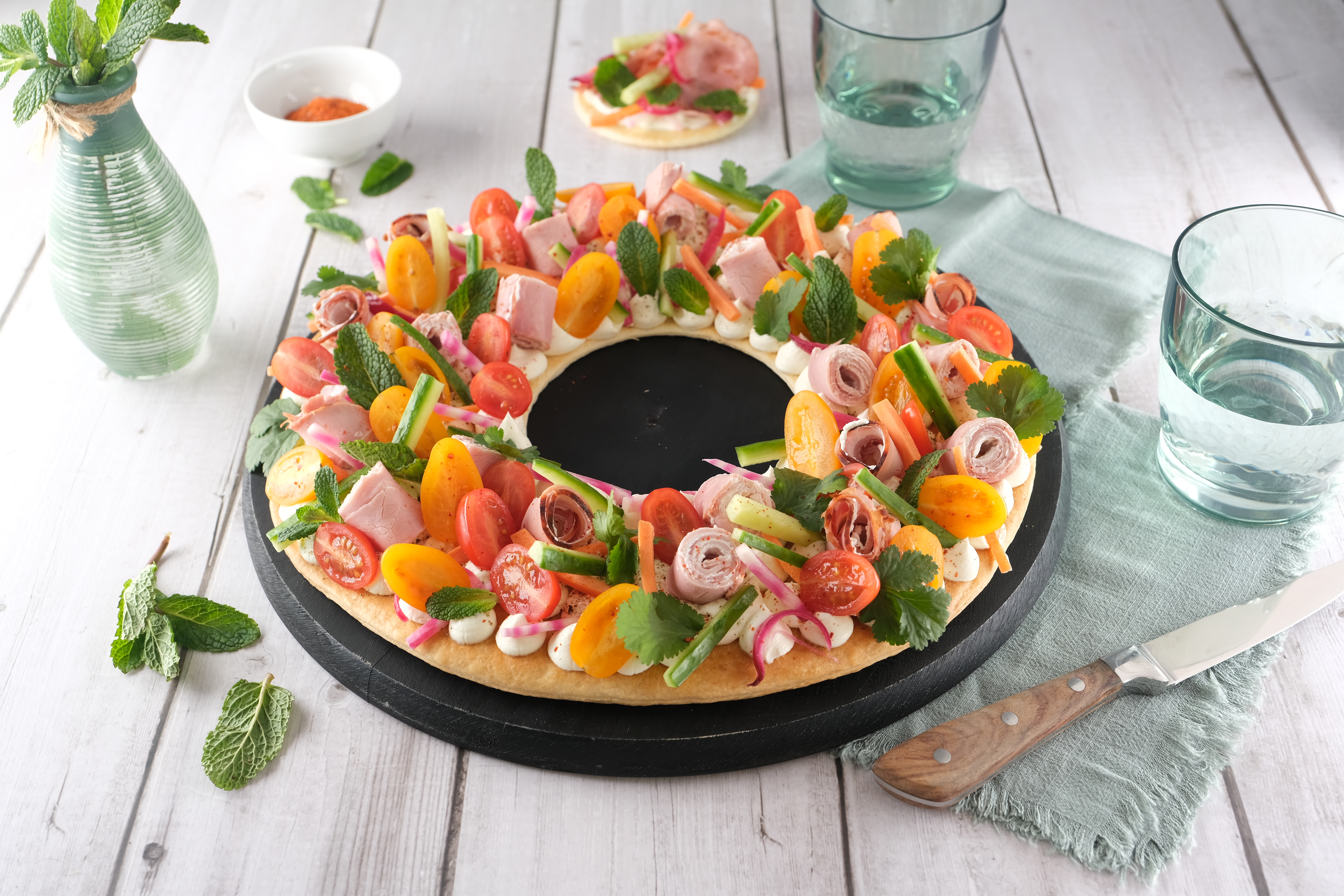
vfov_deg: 32.6
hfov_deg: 47.4
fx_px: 1531
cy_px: 448
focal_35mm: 41
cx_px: 672
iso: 200
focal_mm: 27.4
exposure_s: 1/60
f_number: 4.5
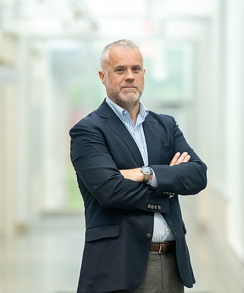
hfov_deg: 5.5
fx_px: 2531
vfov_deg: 6.6
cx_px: 109
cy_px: 141
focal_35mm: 287
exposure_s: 1/200
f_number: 3.5
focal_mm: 200
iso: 800
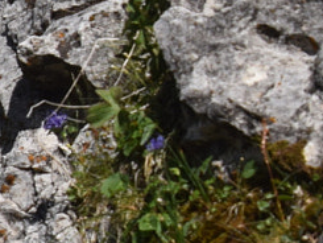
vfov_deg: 6.1
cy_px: 186
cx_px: -618
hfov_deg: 7.2
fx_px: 2287
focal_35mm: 245
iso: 200
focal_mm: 26
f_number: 10
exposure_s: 1/400
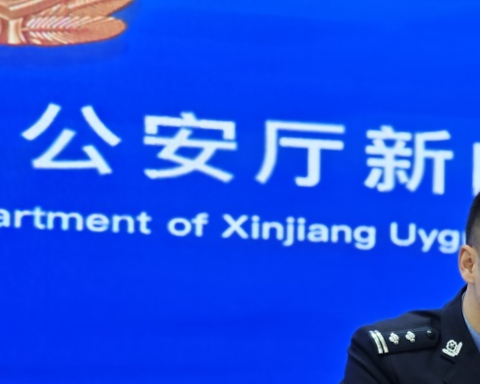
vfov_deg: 10.2
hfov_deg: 12.7
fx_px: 2130
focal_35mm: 150
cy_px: 334
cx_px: 442
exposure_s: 1/100
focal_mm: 7.06
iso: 100
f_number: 2
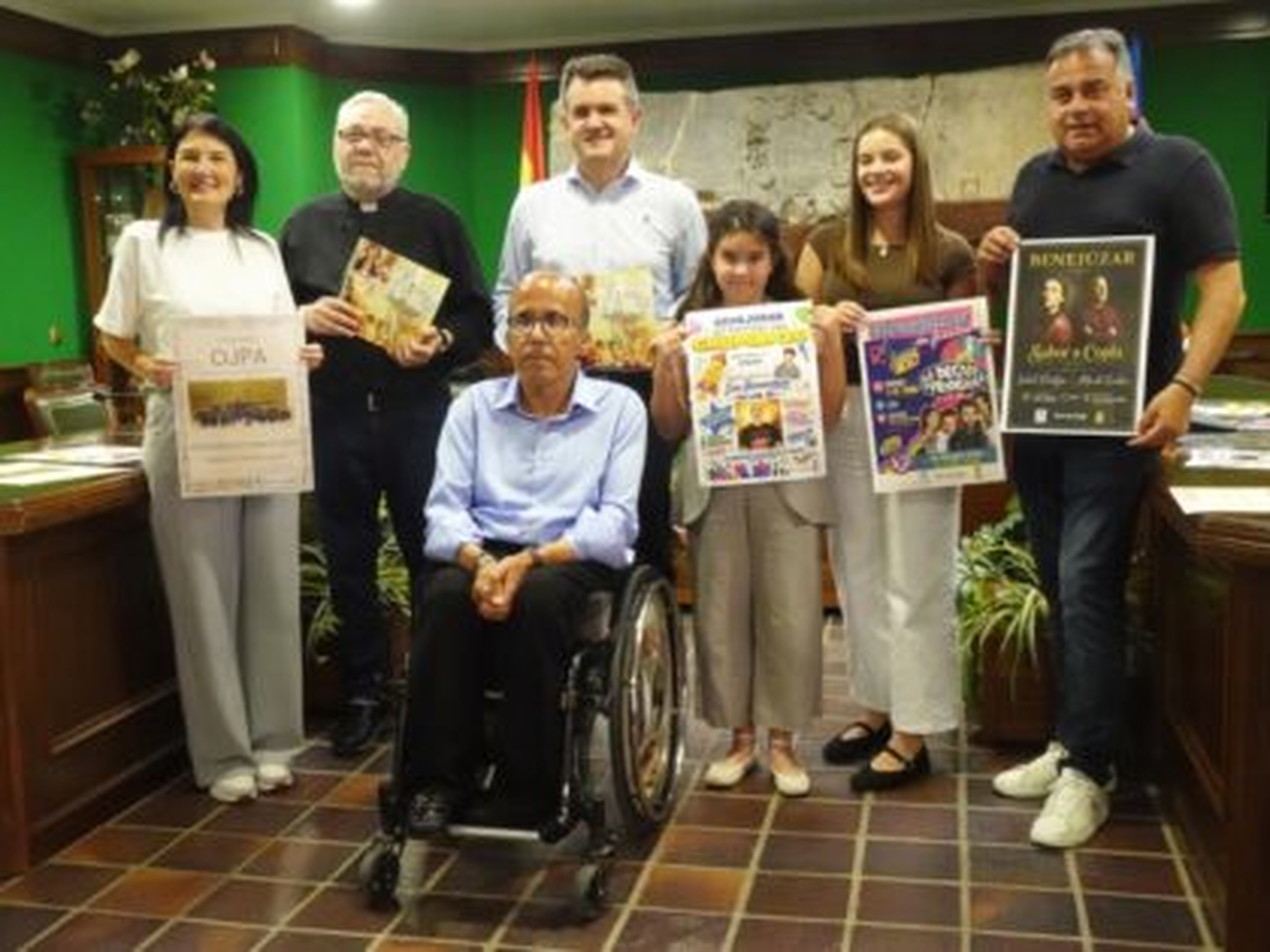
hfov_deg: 50.1
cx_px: 635
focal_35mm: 37
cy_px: 476
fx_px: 1357
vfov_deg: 38.7
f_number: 4
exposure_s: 1/30
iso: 800
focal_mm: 6.26
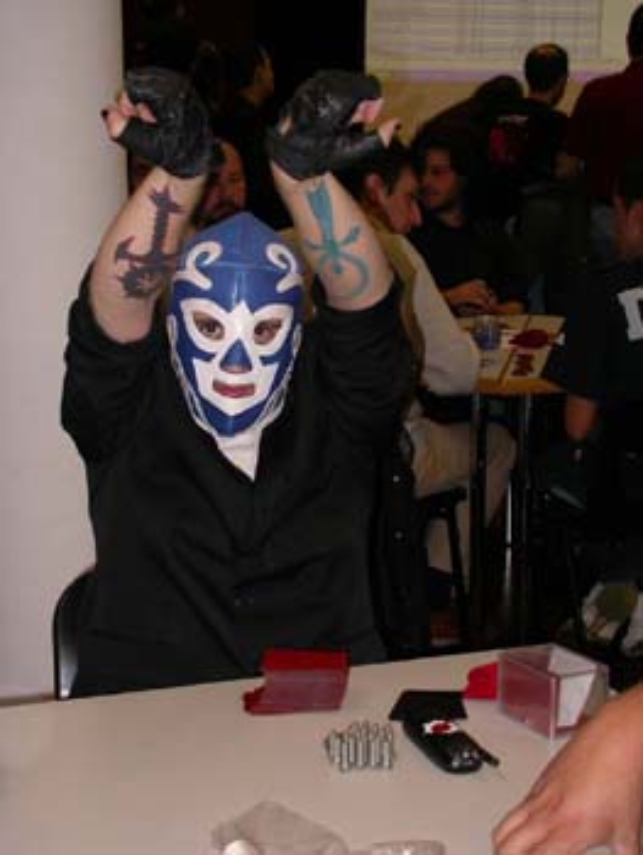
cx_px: 322
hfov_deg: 20.7
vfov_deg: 27.4
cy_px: 428
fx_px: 1756
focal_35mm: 71
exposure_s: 1/60.3
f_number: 3.3
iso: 100
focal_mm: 14.7
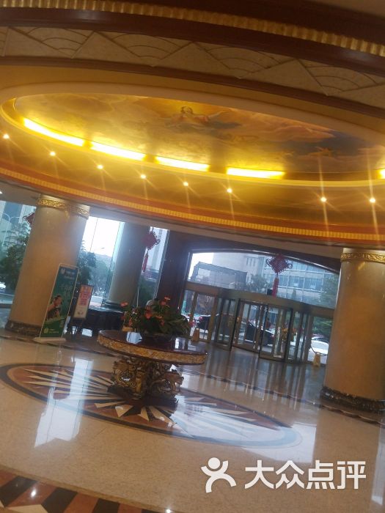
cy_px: 256
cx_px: 192
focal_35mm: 26
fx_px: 386
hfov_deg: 53.1
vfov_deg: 67.3
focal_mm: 4.2
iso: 160
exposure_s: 1/33
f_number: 1.7
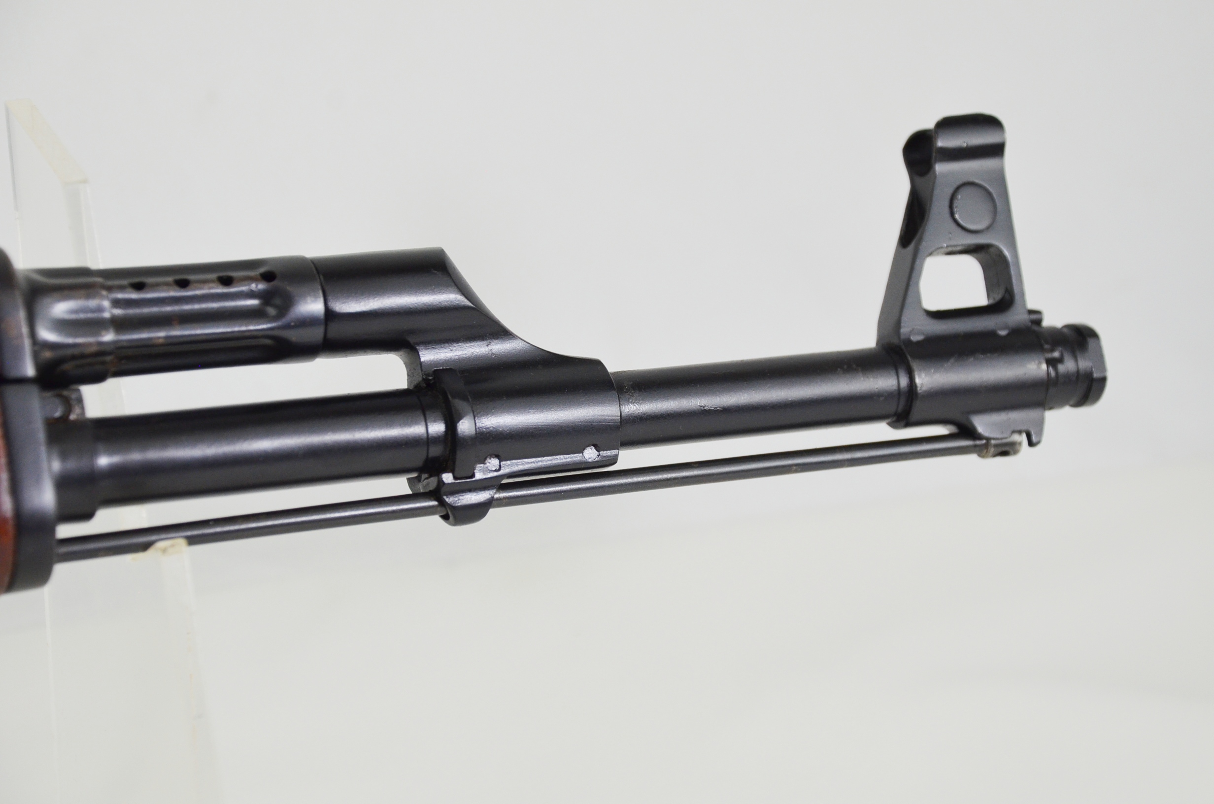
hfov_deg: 19.5
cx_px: 607
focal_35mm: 105
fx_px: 3533
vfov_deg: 13.0
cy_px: 402
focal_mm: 70
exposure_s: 1/250
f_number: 5.3
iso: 720
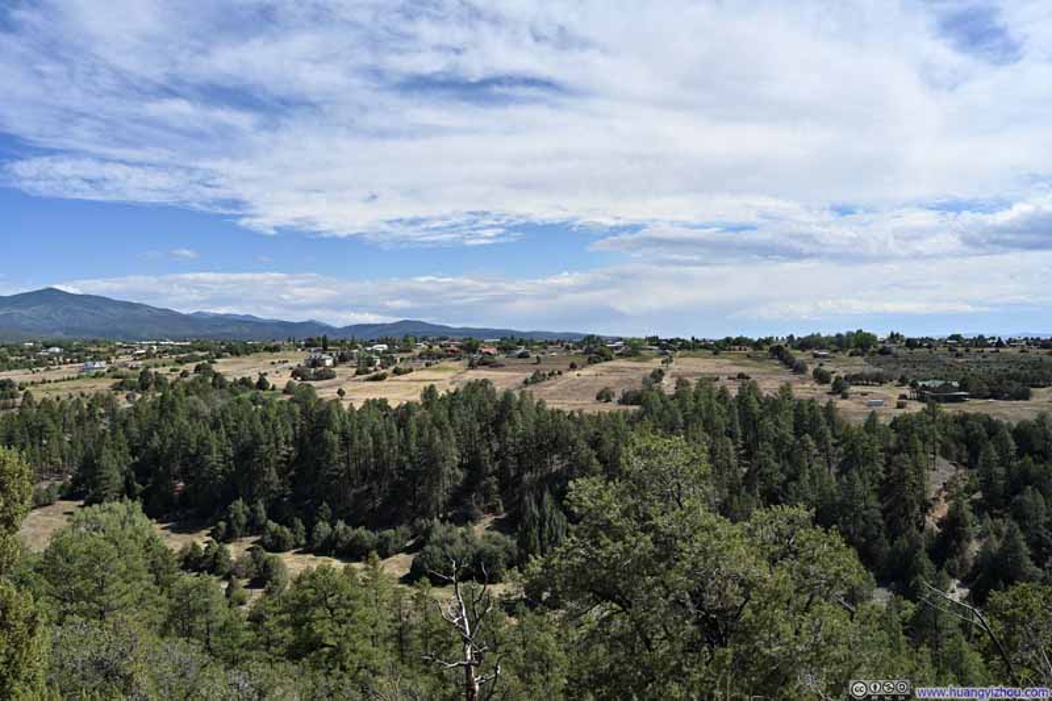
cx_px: 526
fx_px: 876
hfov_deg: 61.9
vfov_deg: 43.6
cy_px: 350
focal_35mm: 30
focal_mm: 30
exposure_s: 1/500
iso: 64
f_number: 6.3
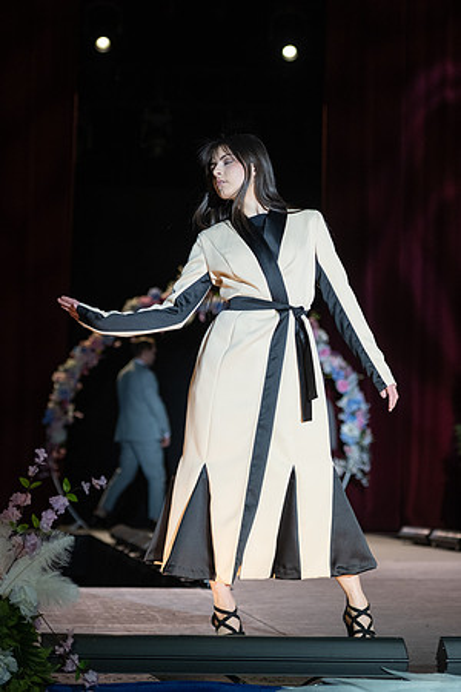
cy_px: 347
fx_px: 2381
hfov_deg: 11.0
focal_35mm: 124
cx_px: 319
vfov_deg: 16.5
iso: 640
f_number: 2.8
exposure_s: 1/800
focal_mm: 82
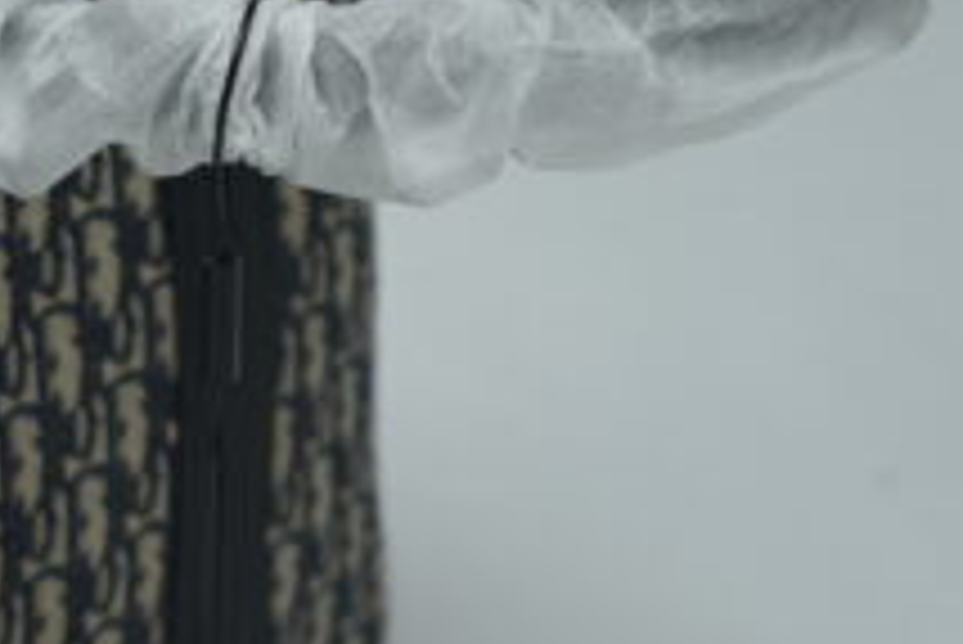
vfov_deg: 9.8
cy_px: 473
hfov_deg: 14.0
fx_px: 3747
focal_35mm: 140
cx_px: -342
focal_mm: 50
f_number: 6.3
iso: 320
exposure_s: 1/200
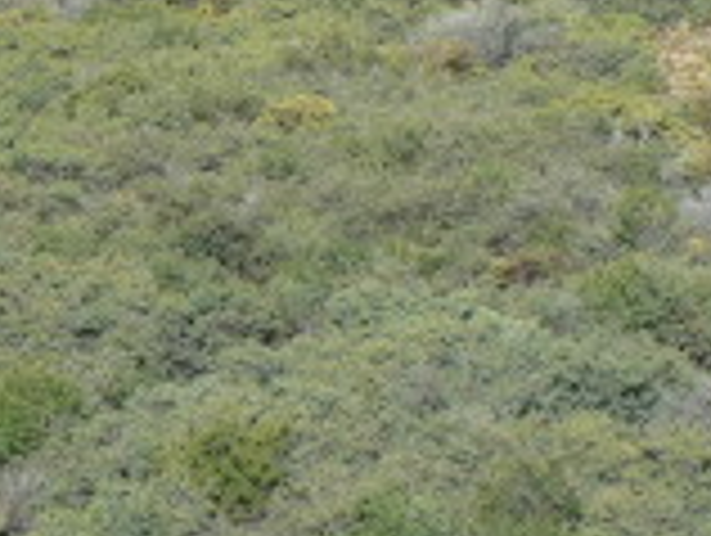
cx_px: -270
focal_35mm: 411
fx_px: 8455
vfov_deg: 3.6
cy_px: -263
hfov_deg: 4.8
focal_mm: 21.6
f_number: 5.6
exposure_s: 1/200
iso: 80
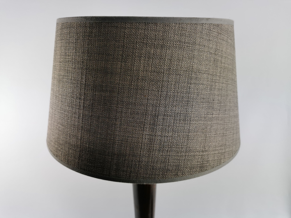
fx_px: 227
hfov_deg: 65.3
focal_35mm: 27
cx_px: 146
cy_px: 109
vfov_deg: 51.4
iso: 50
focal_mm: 5.56
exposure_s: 1/262
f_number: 1.6
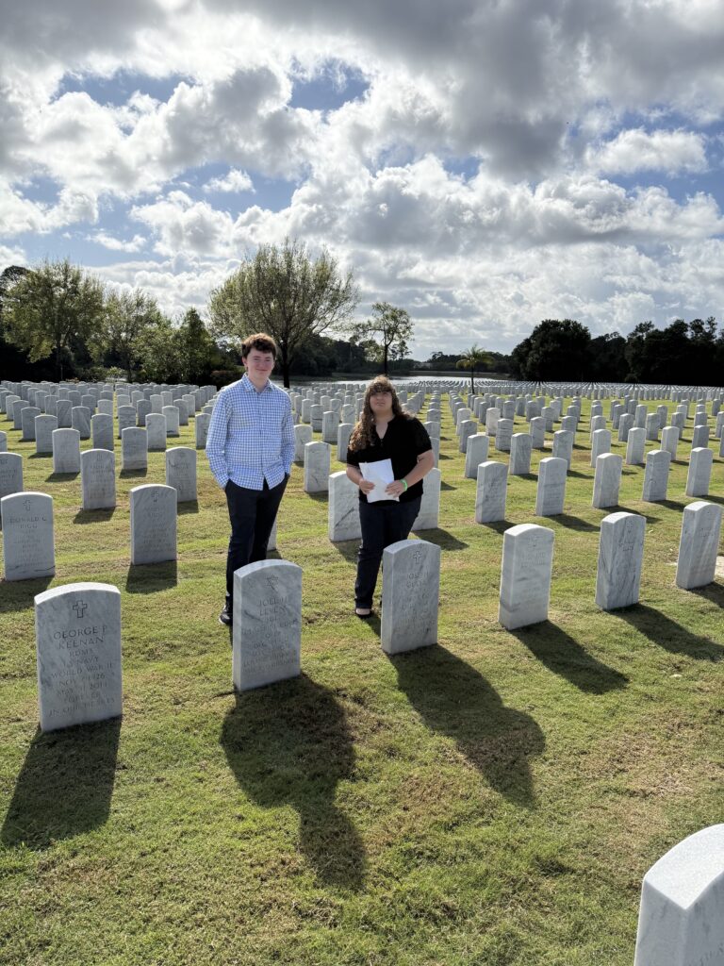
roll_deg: -3.4
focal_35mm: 24
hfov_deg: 56.8
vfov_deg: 71.6
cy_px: 483
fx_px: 669
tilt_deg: -9.3
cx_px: 362
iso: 125
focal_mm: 6.76
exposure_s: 1/11905
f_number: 1.78
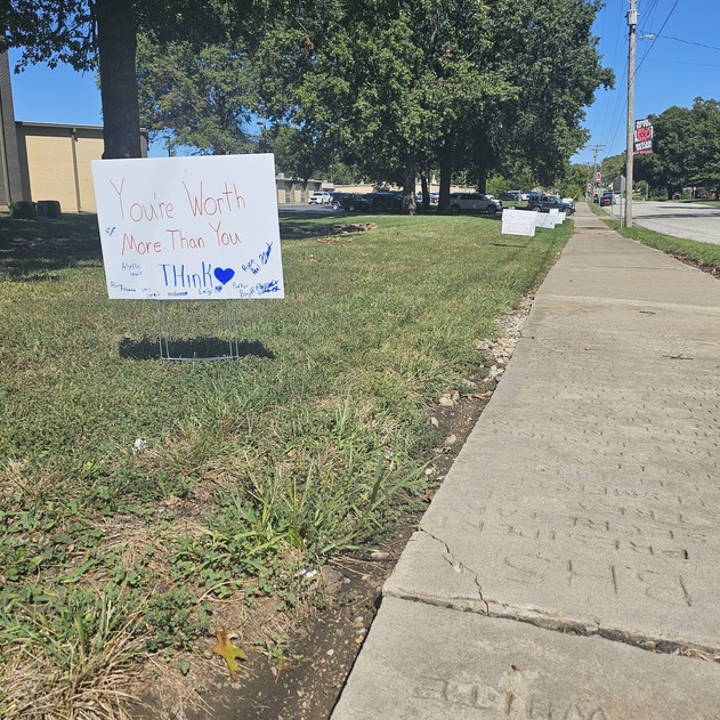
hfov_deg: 49.7
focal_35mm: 33
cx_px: 375
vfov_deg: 49.7
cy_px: 340
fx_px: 777
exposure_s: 1/1013
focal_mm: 6.3
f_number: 1.7
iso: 10
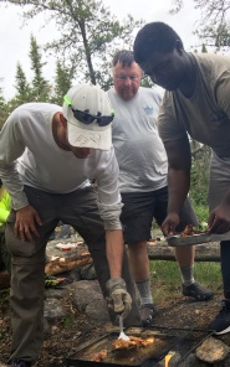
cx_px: 142
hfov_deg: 33.4
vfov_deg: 51.3
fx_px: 381
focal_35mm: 38
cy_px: 217
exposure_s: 1/147
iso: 25
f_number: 2.2
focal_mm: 4.15
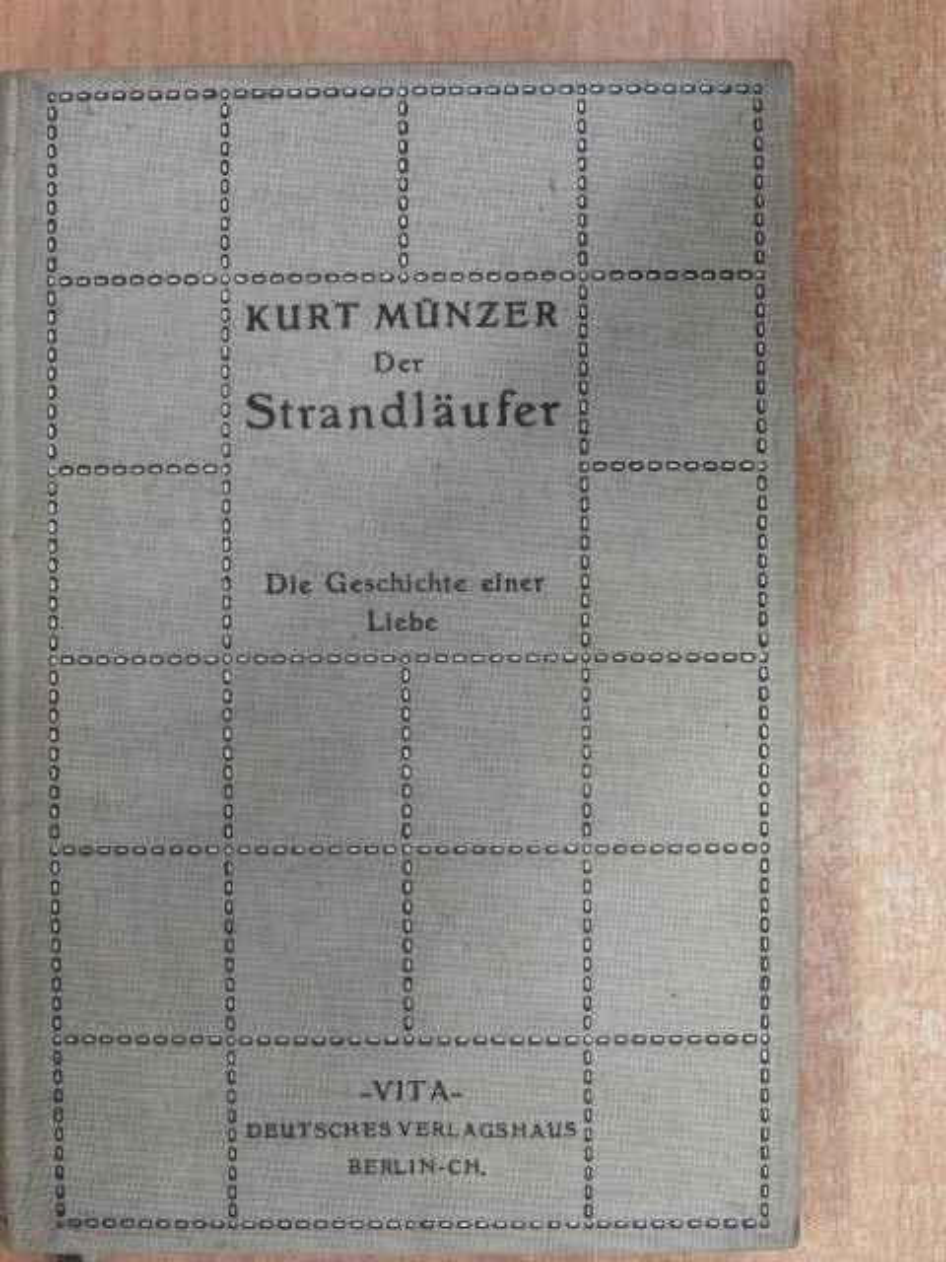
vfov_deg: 29.8
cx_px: 473
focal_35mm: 65
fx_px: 2368
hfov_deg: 22.6
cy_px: 631
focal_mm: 11.6
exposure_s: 1/8
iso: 450
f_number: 4.2
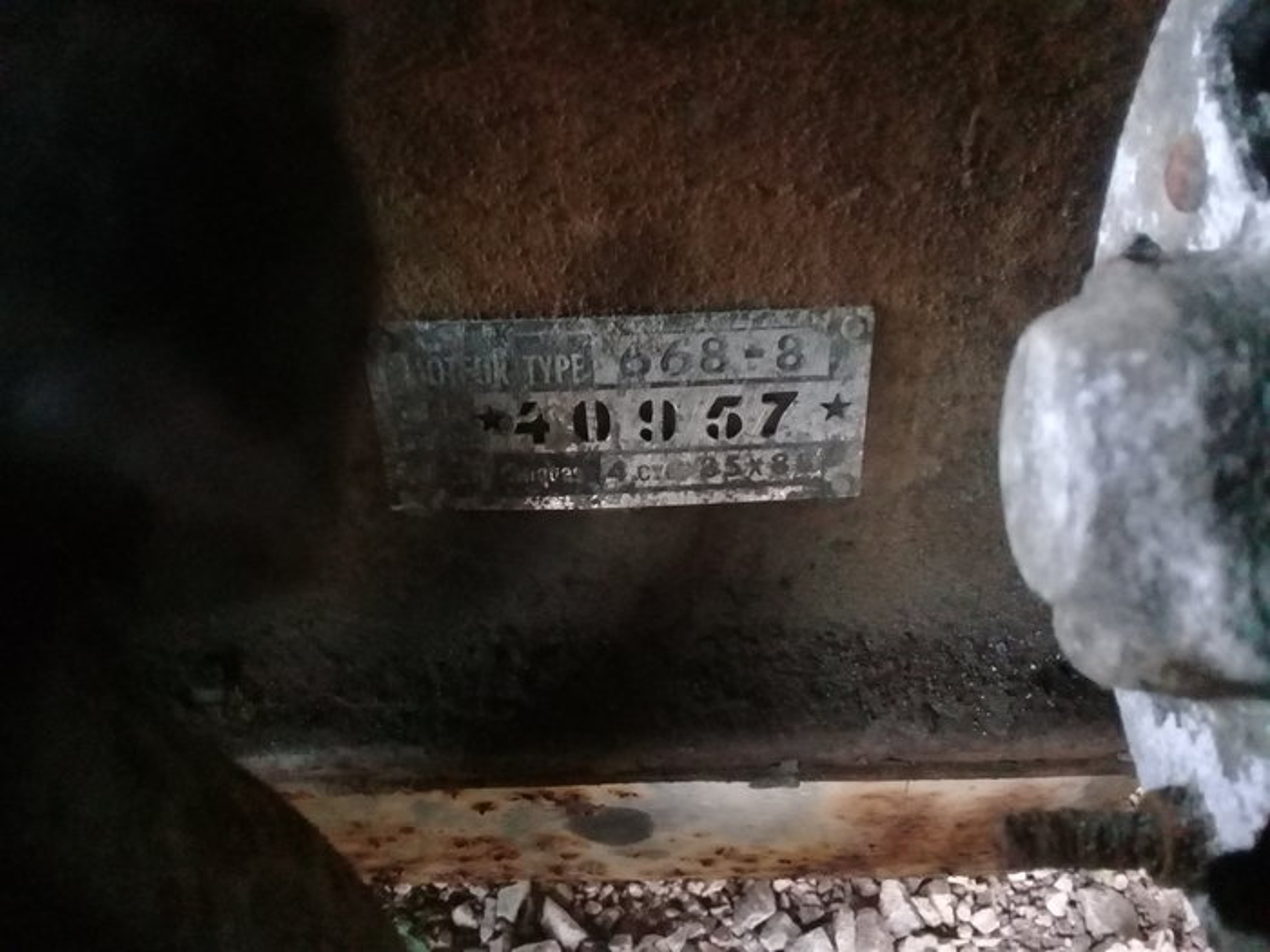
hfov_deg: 58.4
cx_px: 635
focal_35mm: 31
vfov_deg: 45.4
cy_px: 476
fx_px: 1137
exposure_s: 1/17
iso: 1250
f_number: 2.2
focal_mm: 3.3
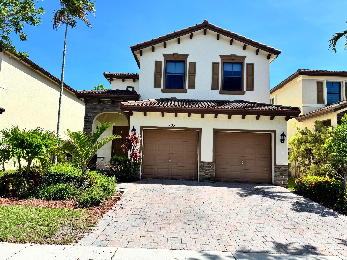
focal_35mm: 24
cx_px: 174
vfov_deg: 56.8
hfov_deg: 71.6
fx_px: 241
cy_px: 130
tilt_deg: +5.0
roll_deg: -2.2
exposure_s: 1/4310
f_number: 1.78
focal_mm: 6.76
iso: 80
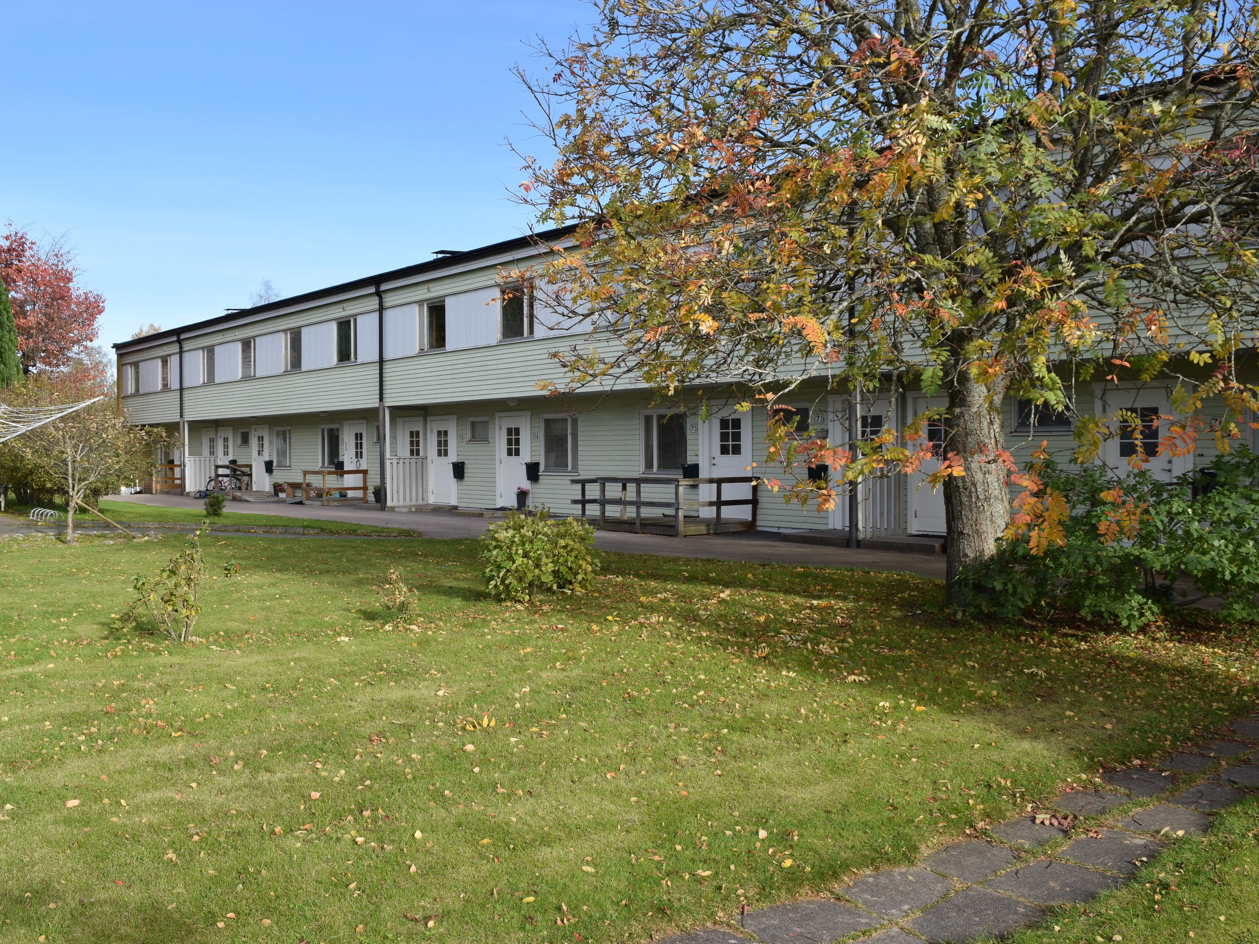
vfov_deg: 42.9
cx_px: 563
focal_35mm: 33
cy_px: 466
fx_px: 1200
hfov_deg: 55.2
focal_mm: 20
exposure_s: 1/320
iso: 200
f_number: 9
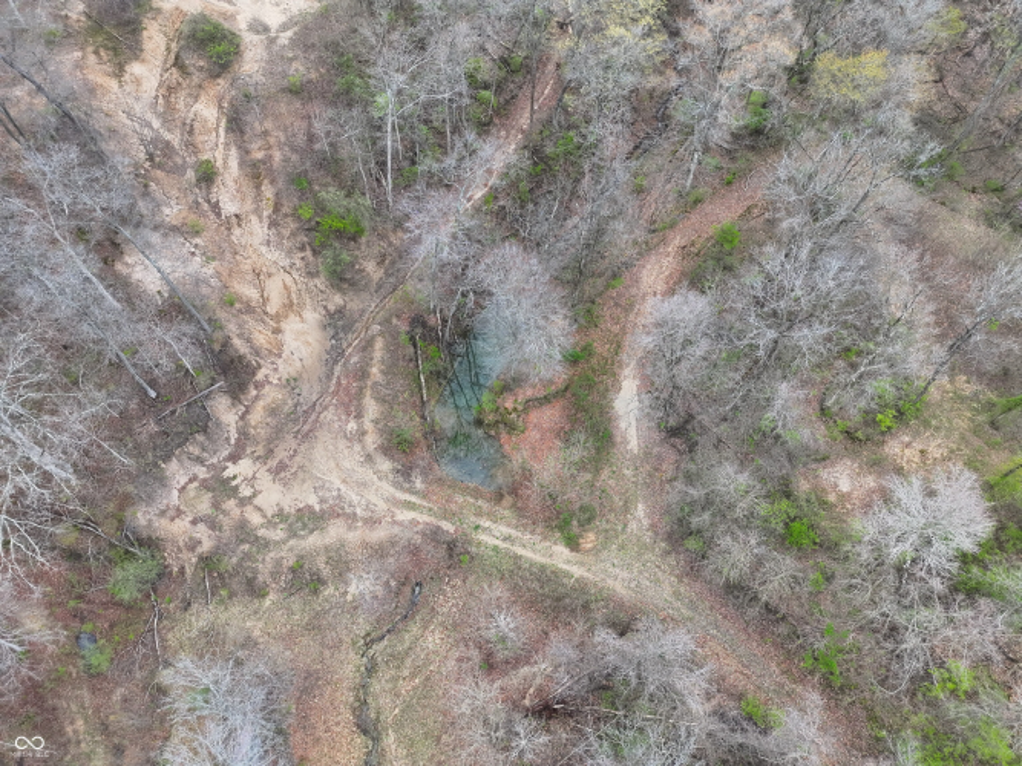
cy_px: 383
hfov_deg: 71.6
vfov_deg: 56.8
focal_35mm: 24
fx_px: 708
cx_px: 511
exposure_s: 1/250
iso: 130
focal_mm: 6.72
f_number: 1.7
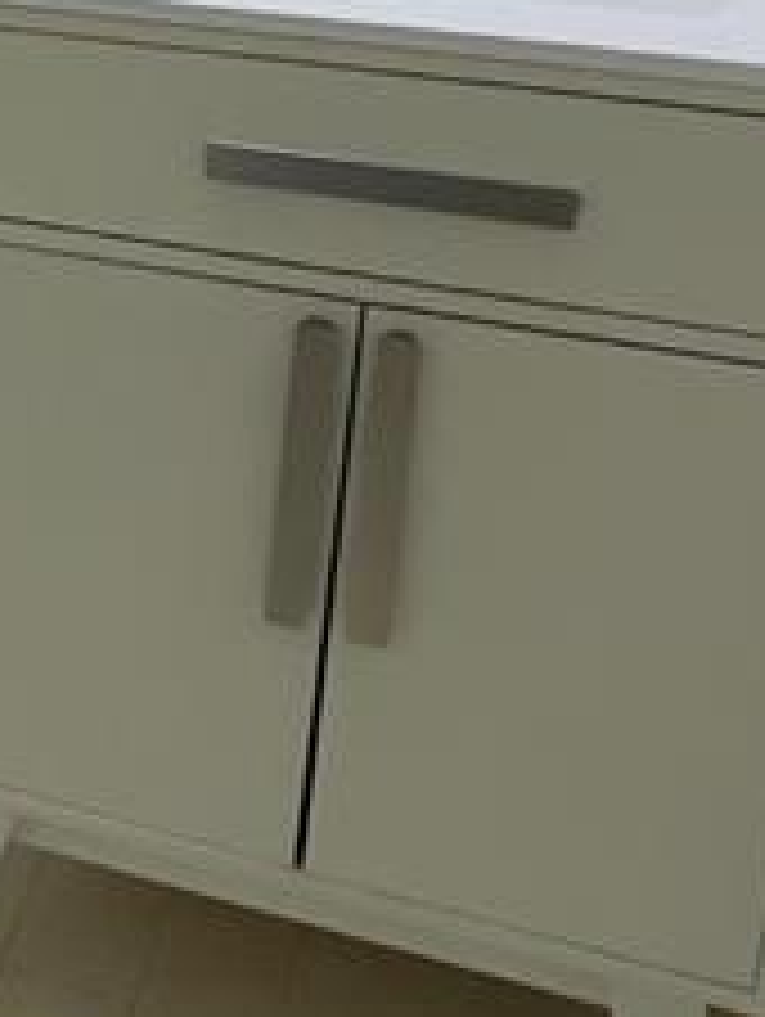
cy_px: 104
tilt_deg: -16.9
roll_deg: +0.1
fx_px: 2029
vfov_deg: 27.2
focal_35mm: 69
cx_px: -540
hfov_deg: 17.8
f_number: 2.4
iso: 125
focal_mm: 1.54
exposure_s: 1/120
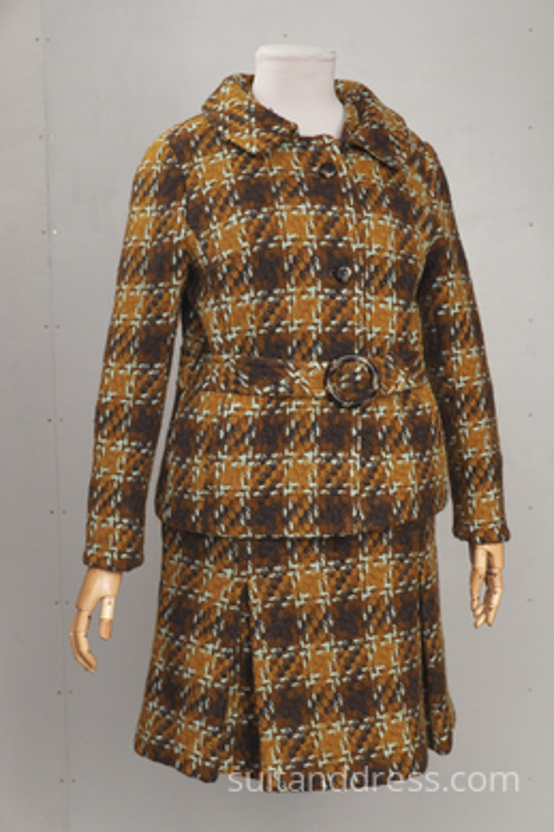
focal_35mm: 48
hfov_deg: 28.1
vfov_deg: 41.1
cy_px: 416
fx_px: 1109
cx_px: 277
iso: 400
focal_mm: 32
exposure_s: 1/50
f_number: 6.3
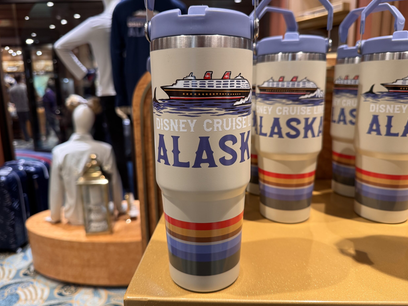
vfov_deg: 54.9
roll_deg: +1.1
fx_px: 295
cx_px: 212
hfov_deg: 69.4
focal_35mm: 25
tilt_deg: -12.9
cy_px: 150
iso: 125
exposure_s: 1/60
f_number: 1.78
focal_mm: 6.76
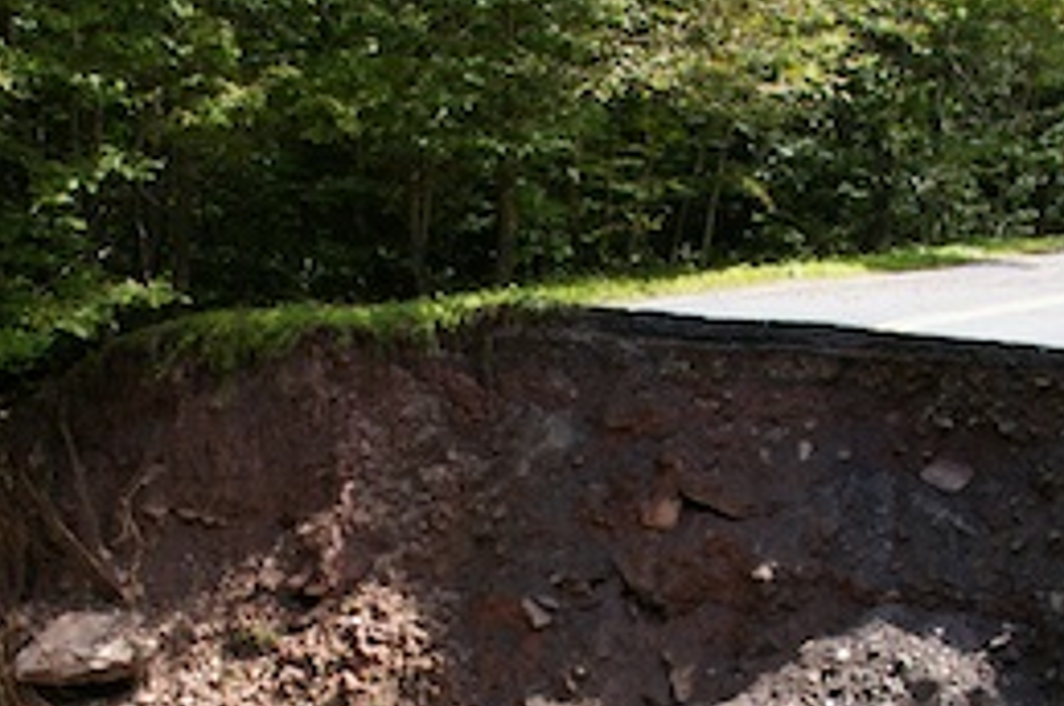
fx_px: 1476
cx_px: 509
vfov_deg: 26.1
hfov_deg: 39.6
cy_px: 630
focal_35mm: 50
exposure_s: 1/125
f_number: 6.7
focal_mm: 18
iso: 200
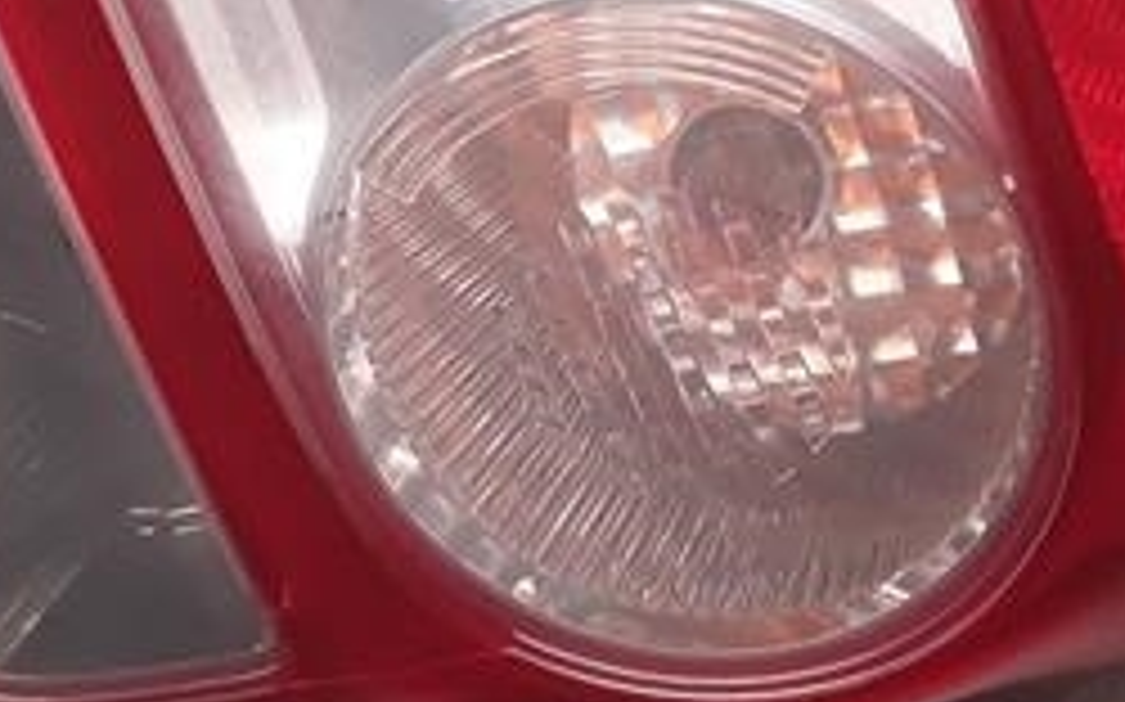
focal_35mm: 76
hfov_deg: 27.1
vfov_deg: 16.6
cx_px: 513
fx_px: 2329
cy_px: -76
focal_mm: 2.91
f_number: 1.9
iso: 64
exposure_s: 1/100
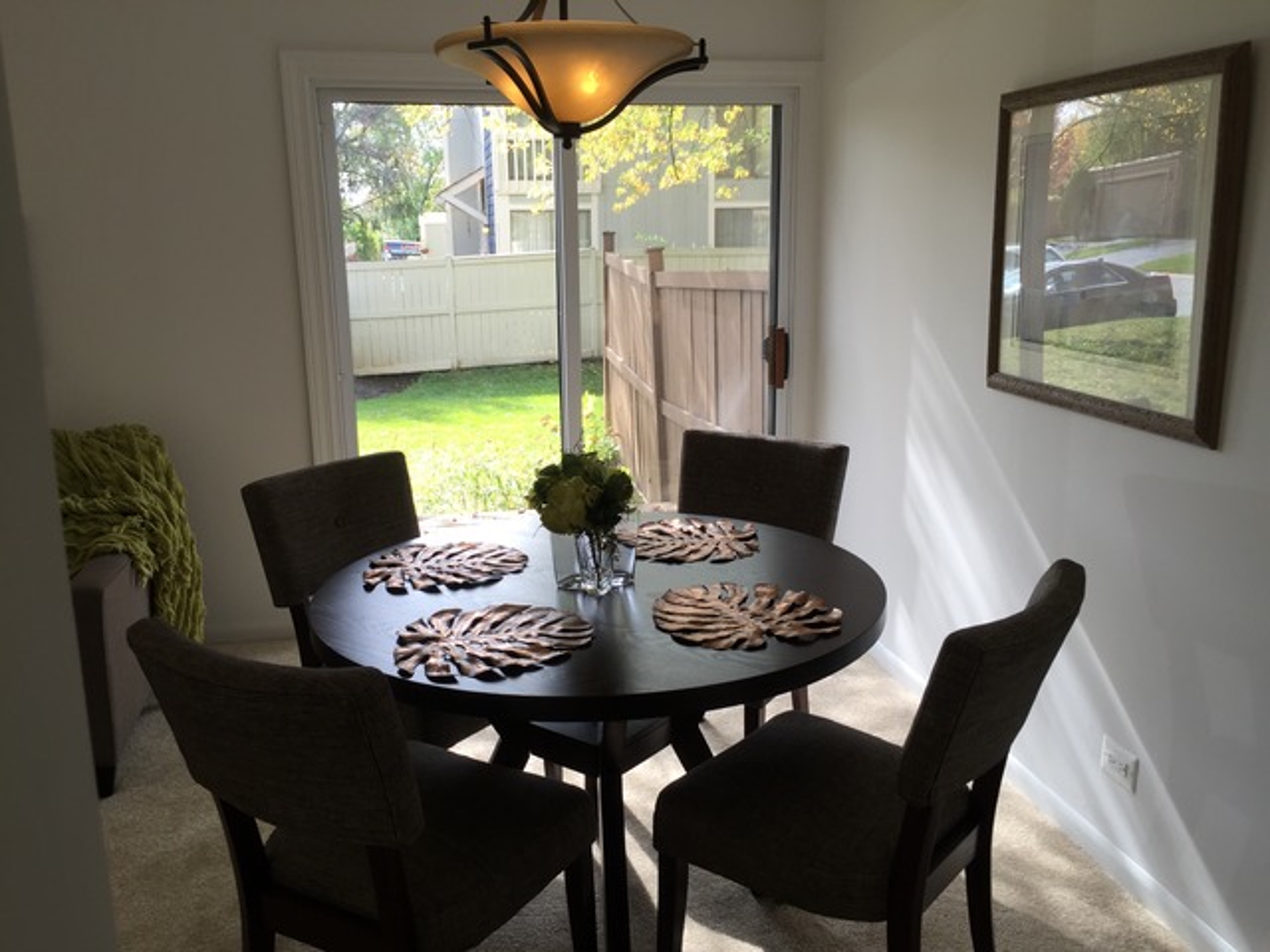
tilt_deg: -12.8
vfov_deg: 48.2
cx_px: 635
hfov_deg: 61.7
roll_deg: -0.5
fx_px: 1064
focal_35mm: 29
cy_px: 476
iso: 32
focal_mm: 4.15
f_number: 2.2
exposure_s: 1/123
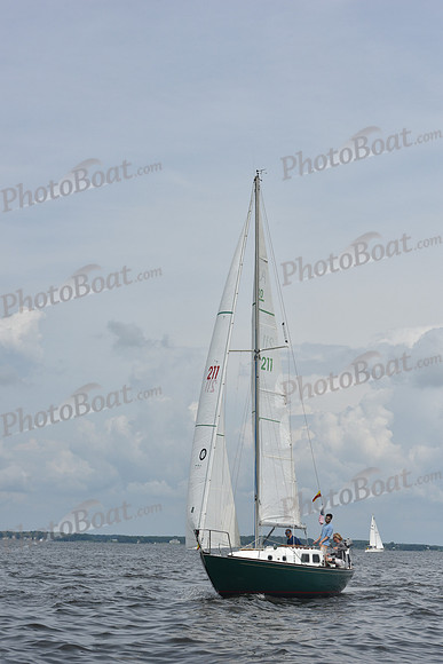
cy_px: 332
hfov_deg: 19.5
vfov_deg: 28.8
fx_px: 1291
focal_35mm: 70
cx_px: 222
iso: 320
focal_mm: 70
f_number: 10
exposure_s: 1/1250
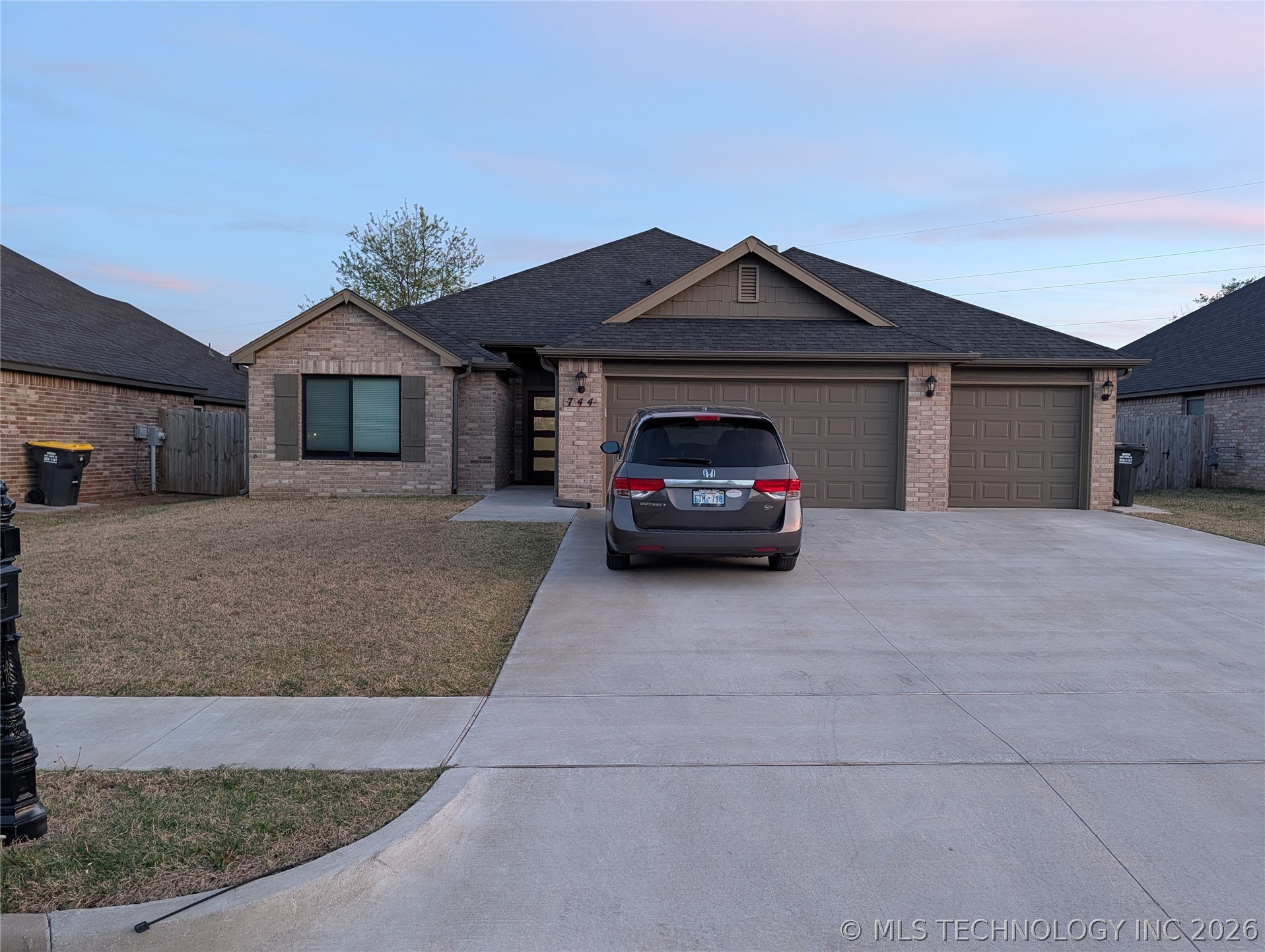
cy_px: 476
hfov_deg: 71.5
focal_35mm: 24
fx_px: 878
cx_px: 632
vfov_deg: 56.9
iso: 161
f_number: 1.68
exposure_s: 1/86.8
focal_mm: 6.9
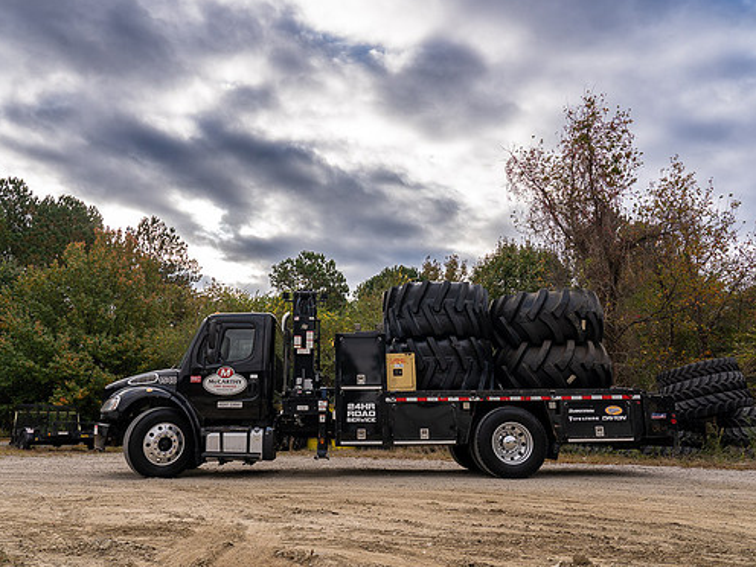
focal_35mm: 27
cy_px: 289
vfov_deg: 51.4
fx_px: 590
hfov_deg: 65.2
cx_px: 351
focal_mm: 24
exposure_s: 1/200
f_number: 7.1
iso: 100
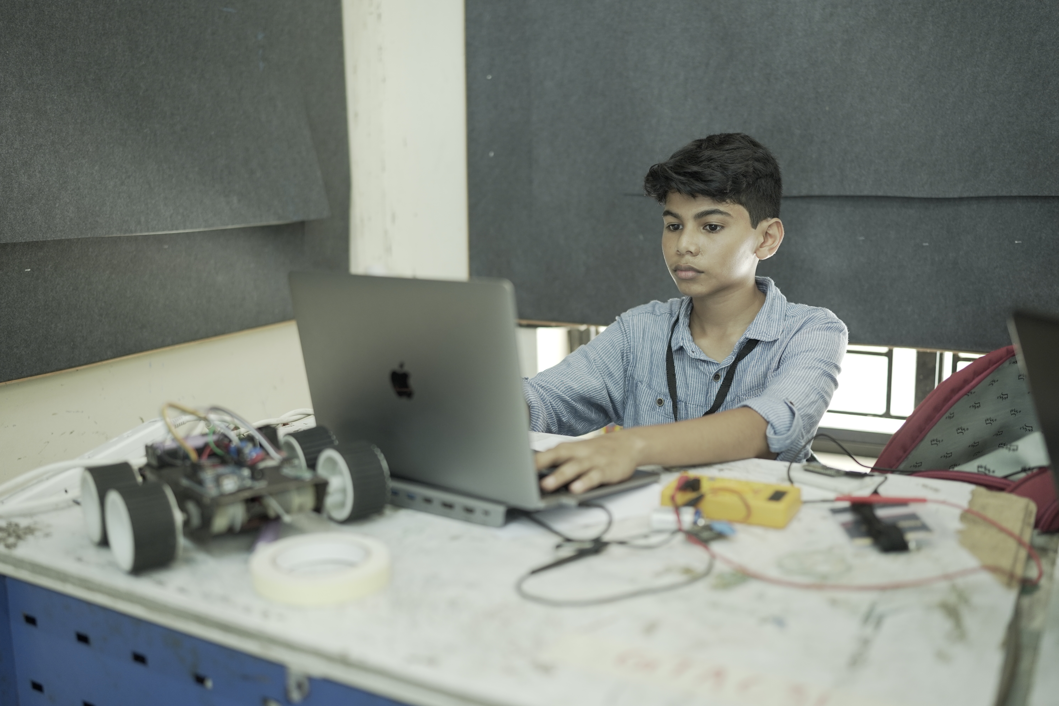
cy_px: 353
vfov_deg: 37.9
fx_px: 1030
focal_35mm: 35
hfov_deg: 54.4
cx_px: 530
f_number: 1.6
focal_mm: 35
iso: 1000
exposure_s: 1/100
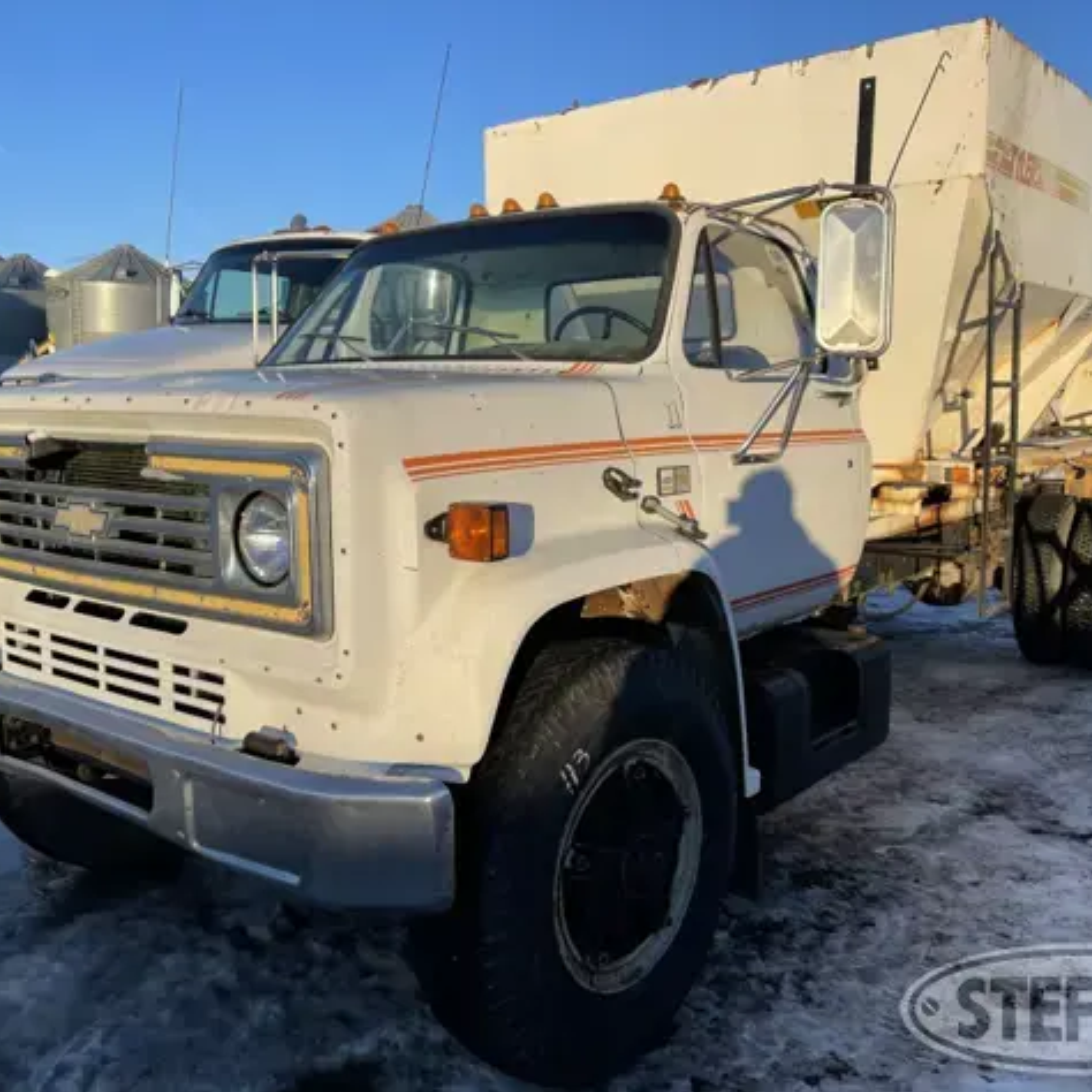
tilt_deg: -5.5
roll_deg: +0.1
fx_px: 1106
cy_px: 548
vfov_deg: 52.5
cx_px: 571
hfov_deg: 52.5
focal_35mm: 31
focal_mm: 5.1
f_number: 1.6
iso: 32
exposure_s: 1/2545
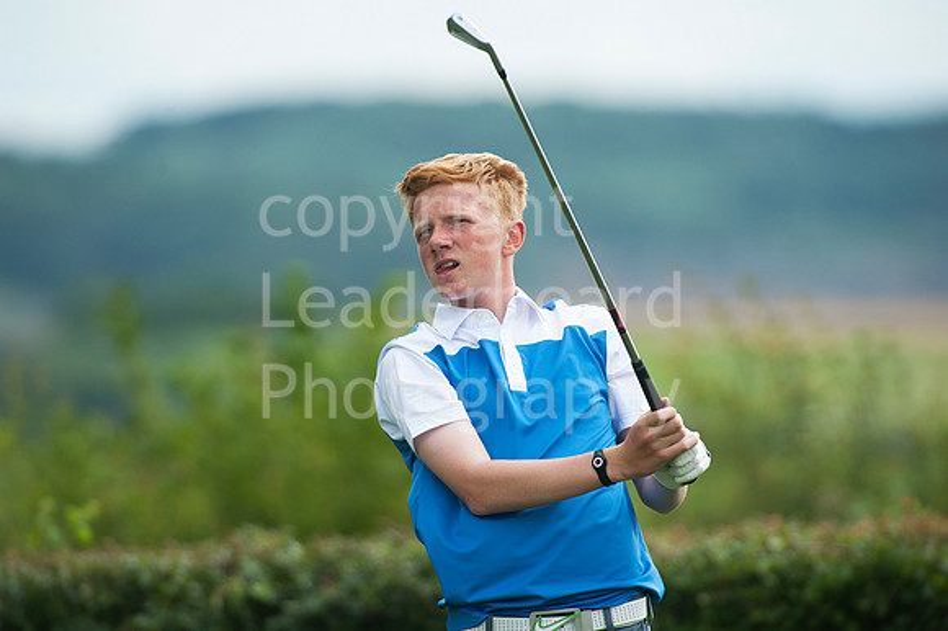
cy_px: 316
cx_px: 474
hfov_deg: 3.4
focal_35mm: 600
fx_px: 15790
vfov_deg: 2.3
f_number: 5.6
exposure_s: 1/1600
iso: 800
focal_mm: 600
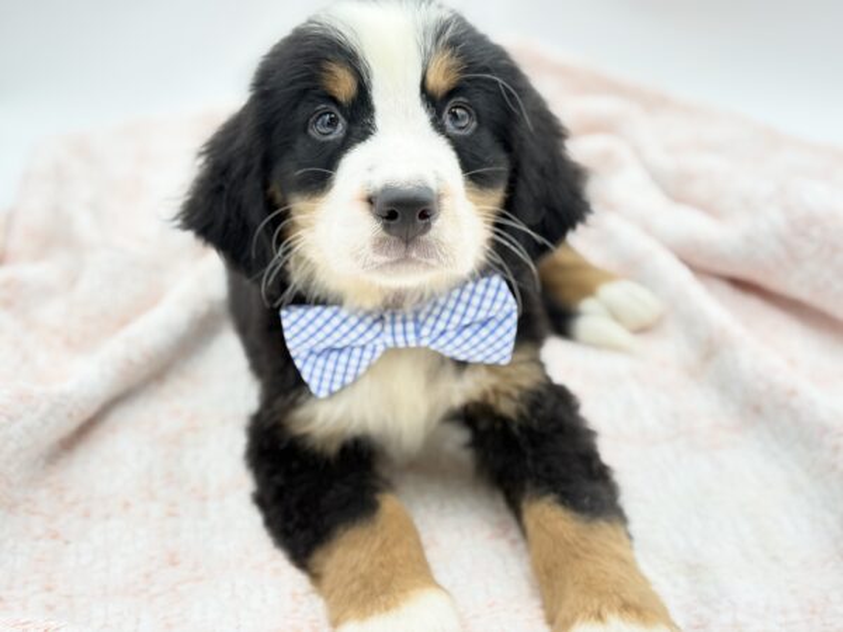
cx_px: 422
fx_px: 1266
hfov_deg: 36.8
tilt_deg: -29.3
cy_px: 316
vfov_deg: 28.0
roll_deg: +2.1
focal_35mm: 52
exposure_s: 1/121
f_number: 1.6
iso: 25
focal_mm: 5.96
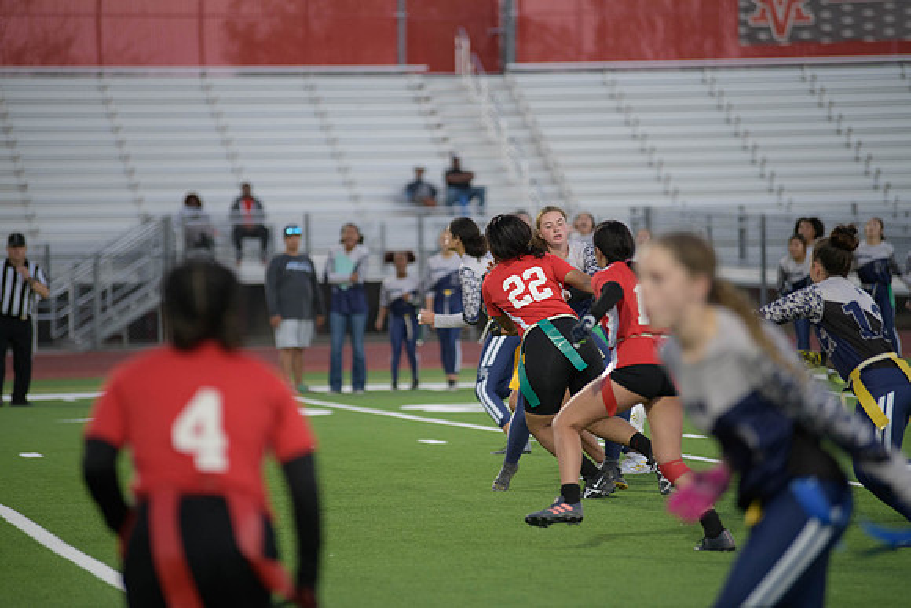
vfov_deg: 6.9
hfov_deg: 10.3
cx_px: 456
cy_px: 304
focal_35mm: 200
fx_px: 5062
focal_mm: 200
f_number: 2.8
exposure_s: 1/640
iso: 1250
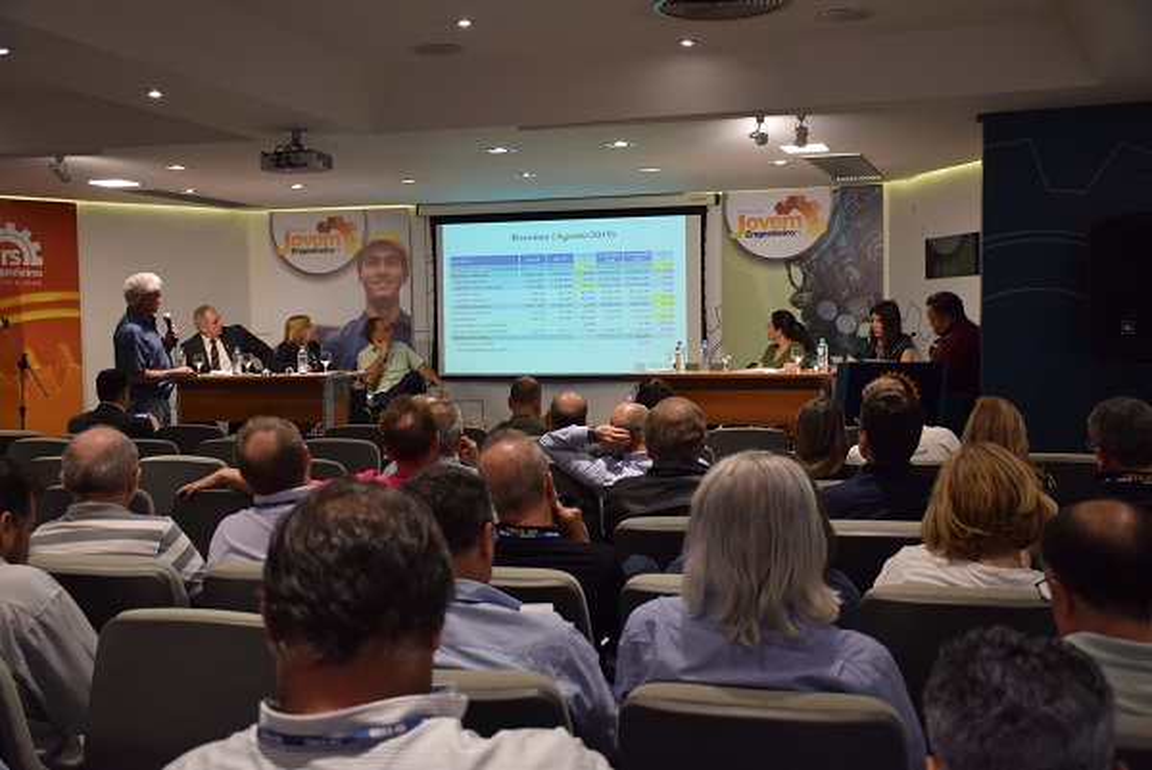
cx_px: 576
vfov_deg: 29.9
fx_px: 1441
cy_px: 385
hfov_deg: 43.6
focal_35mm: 45
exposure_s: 1/60
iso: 640
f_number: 4
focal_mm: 30
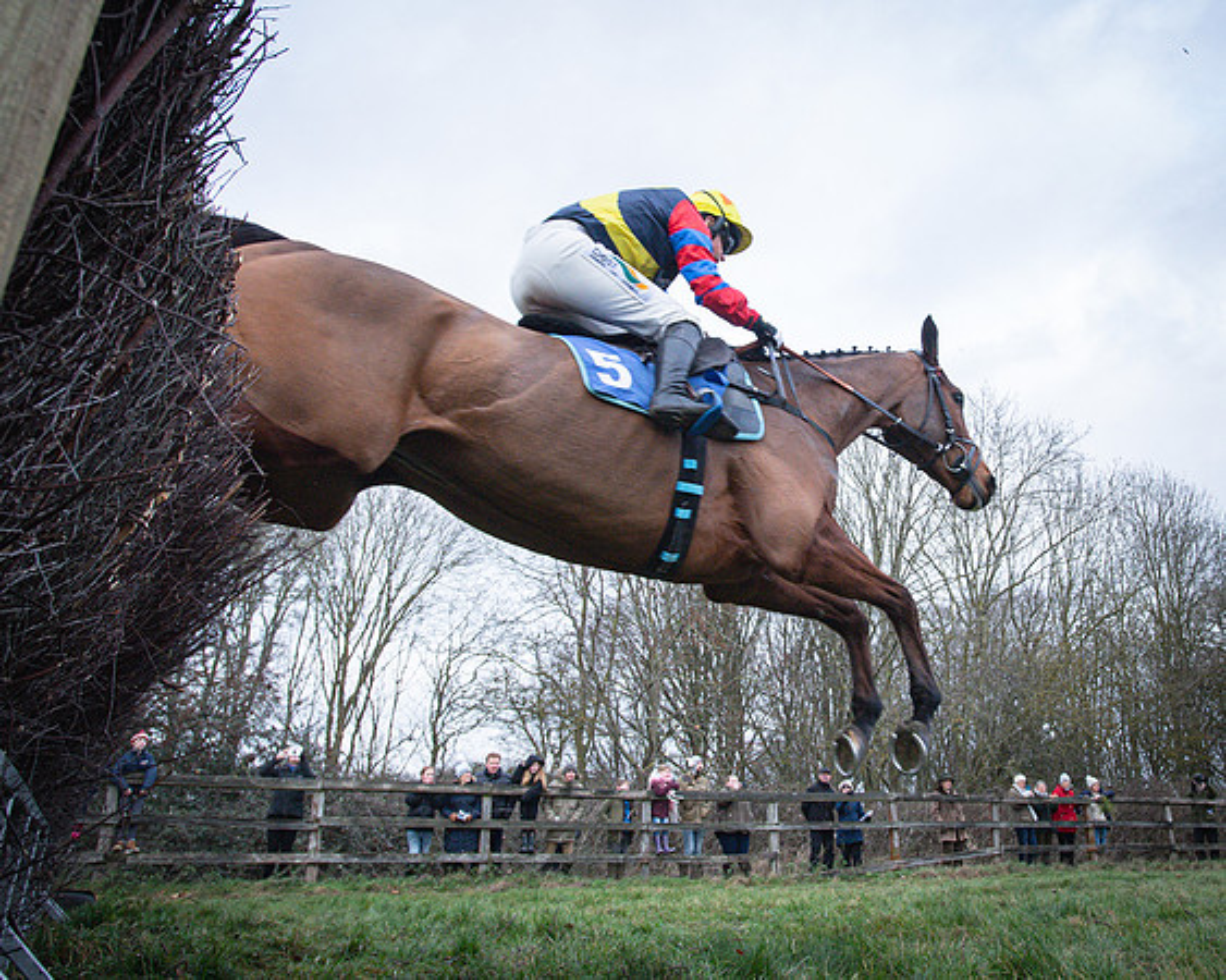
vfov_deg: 49.0
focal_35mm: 30
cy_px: 434
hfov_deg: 58.0
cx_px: 828
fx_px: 1074
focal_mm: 19
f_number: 7.1
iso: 2000
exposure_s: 1/1000
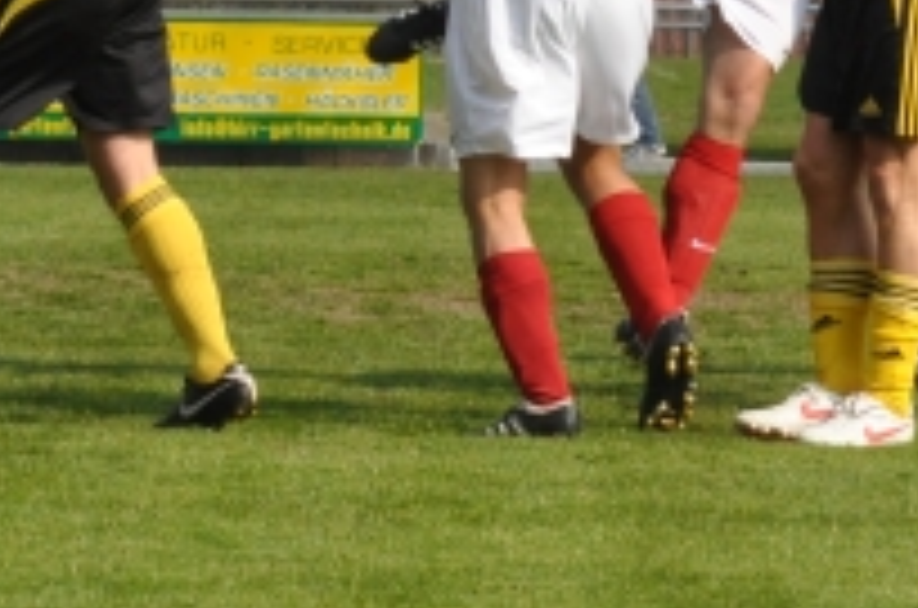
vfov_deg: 2.7
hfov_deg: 4.1
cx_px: 666
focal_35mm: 500
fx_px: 12719
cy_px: -322
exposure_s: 1/1000
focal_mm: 85
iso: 800
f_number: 11
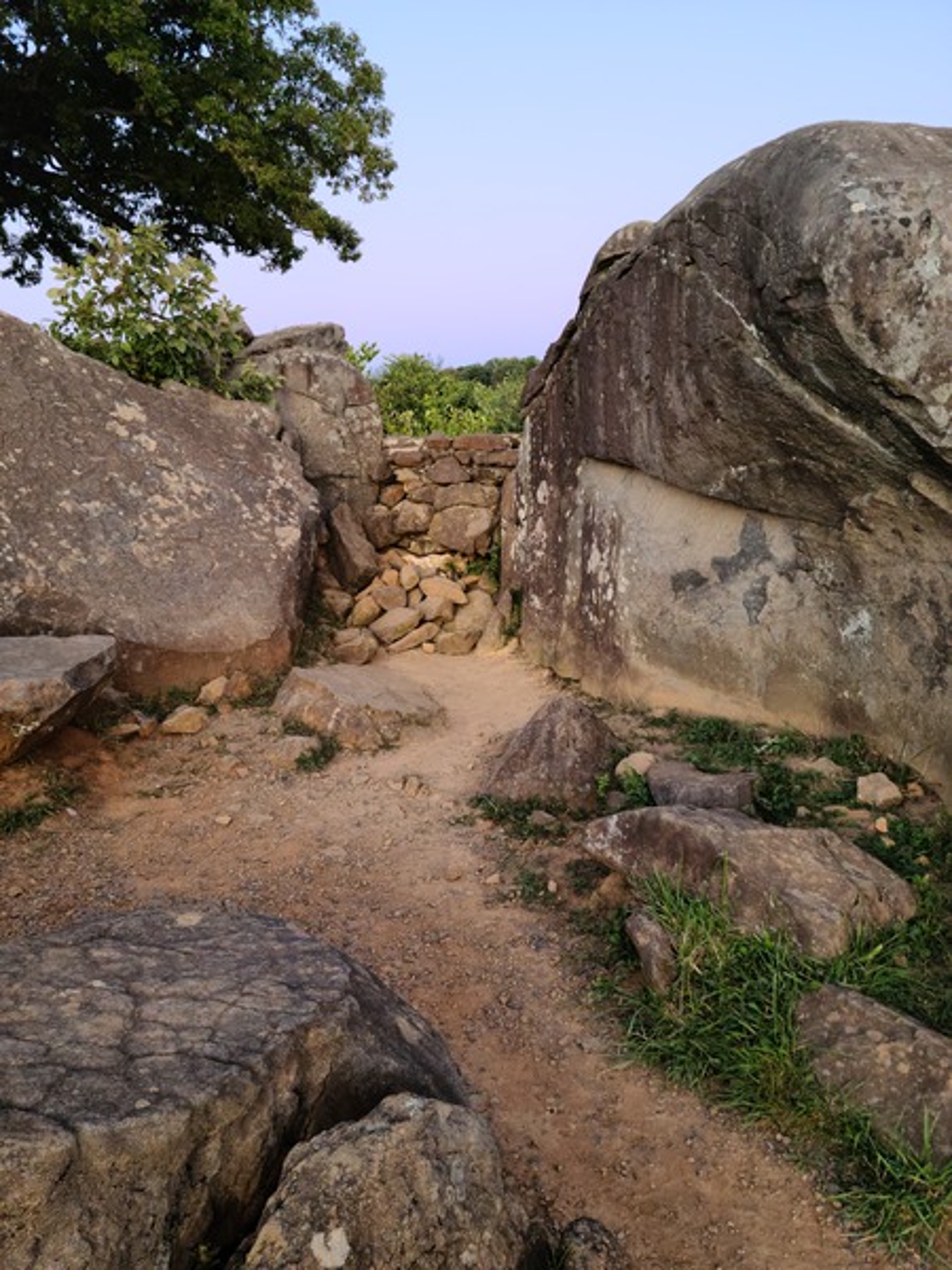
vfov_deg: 63.4
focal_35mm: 28
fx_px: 1027
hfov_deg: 49.7
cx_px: 476
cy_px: 635
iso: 320
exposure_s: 1/39
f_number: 2
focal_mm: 5.9
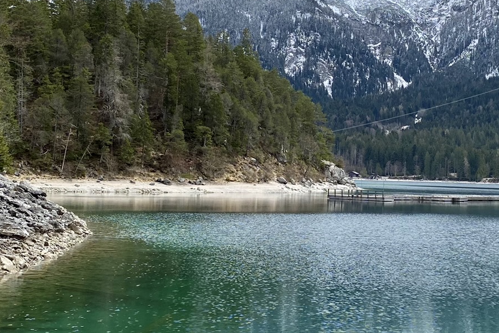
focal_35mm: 62
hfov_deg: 31.6
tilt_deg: +1.8
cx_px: 391
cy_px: 153
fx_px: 859
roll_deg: -1.7
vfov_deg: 21.9
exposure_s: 1/2625
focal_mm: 4.25
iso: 32
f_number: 1.8
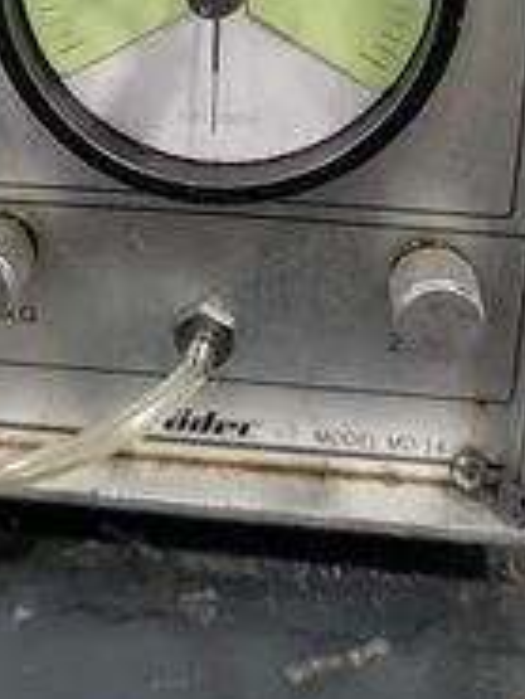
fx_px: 1050
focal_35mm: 52
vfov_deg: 34.5
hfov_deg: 27.9
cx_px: 168
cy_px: 57
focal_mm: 6.9
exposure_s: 1/1025
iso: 1847
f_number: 1.68
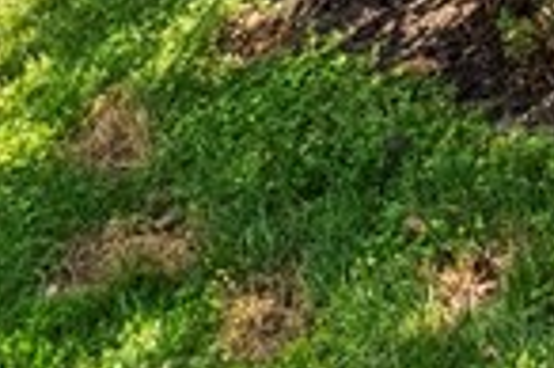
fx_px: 1829
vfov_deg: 8.5
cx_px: 711
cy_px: -907
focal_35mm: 119
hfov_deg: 16.3
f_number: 8
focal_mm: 16
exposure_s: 1/125
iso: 800
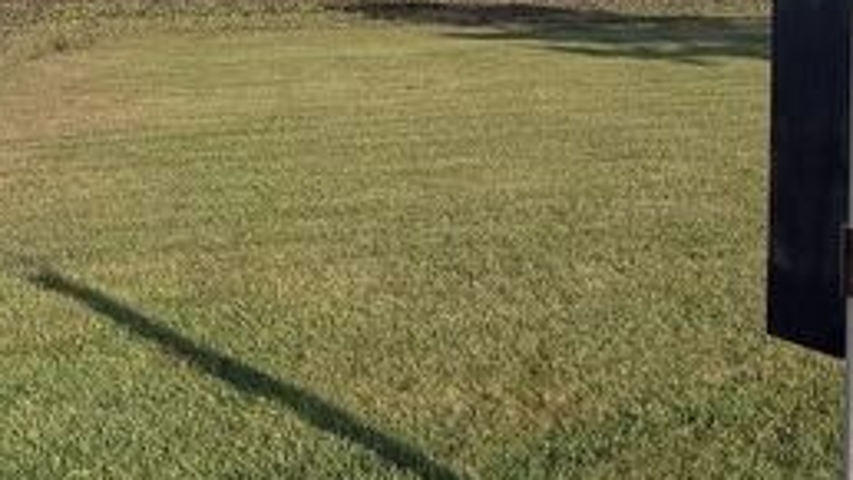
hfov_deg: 23.4
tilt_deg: -2.7
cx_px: 1094
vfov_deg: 14.7
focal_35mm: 81
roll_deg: -0.3
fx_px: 1832
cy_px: -3
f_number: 1.78
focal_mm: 6.76
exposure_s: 1/4167
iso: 80
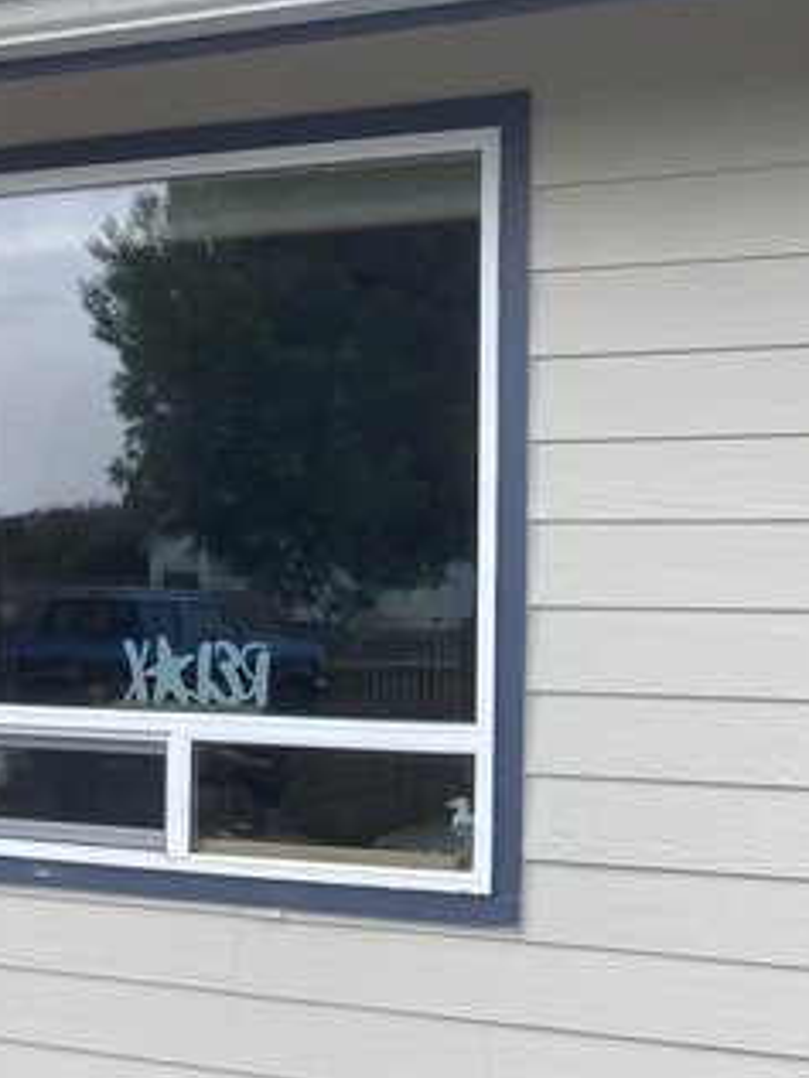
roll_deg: -0.4
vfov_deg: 32.6
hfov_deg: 24.3
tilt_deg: +0.6
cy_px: 624
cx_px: 681
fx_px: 1838
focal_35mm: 59
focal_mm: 3.99
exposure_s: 1/516
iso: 20
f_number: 1.8
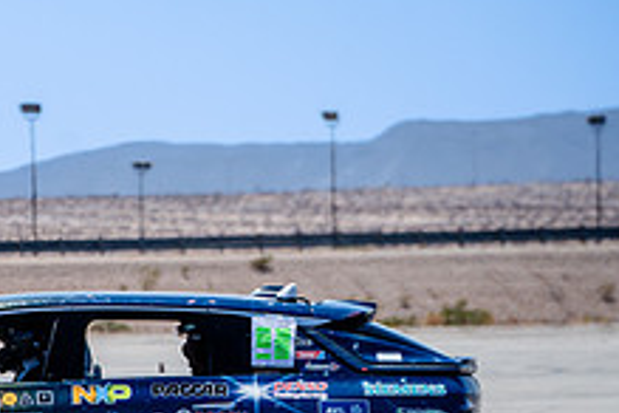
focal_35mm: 530
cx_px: -155
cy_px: 516
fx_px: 9112
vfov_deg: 2.6
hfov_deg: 3.9
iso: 200
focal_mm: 200
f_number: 5.6
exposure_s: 1/1250
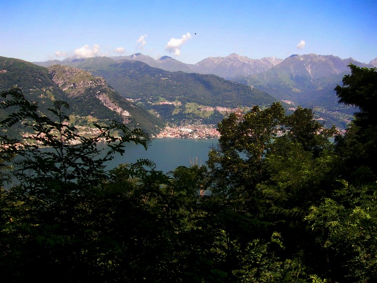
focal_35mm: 35
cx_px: 188
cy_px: 142
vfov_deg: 40.7
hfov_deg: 52.6
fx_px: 381
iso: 50
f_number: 4.8
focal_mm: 5.4
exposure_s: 1/182
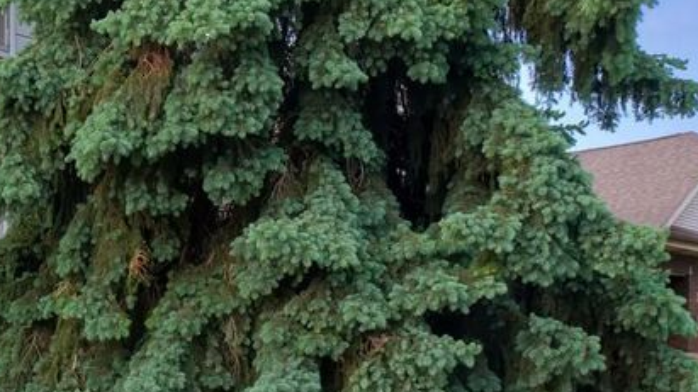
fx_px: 1110
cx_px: 5
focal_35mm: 60
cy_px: 221
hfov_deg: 32.2
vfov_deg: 20.0
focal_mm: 15.2
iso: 250
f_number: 6.4
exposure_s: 1/6
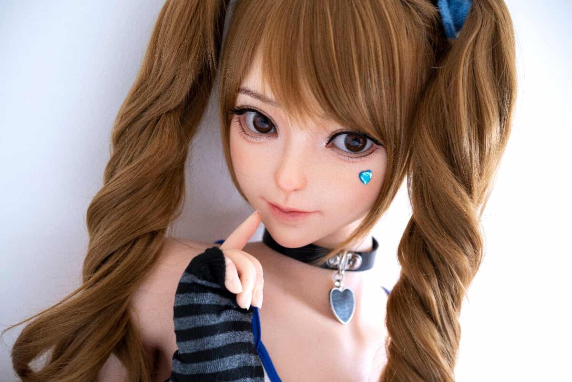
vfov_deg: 24.6
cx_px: 286
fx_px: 874
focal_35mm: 55
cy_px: 191
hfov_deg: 36.2
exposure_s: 1/80
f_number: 4
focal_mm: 55
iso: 320
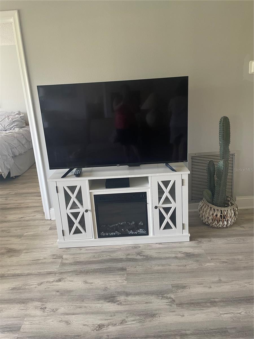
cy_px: 170
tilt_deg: -16.3
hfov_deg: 53.1
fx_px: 254
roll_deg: +4.1
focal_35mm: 26
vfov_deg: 67.3
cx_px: 127
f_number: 1.6
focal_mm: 4.2
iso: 125
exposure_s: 1/60
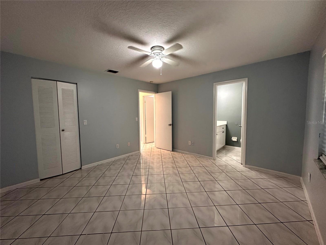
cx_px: 163
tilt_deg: -4.6
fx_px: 132
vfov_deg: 85.7
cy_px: 122
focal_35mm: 14
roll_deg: +0.5
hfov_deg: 102.1
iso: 250
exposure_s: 1/60
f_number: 2.2
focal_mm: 2.22
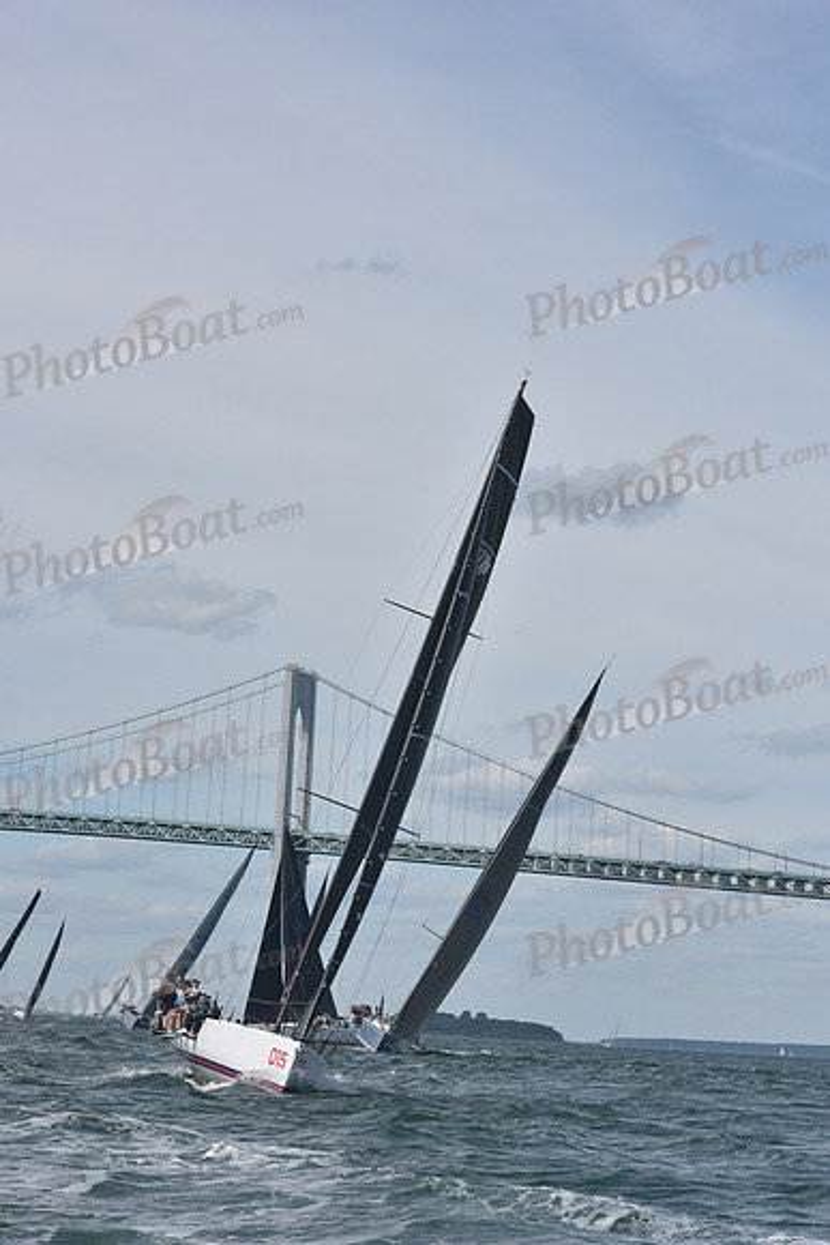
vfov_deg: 22.6
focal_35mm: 90
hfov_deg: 15.2
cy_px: 622
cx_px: 415
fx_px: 3110
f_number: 8
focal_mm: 90
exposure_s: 1/800
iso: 320
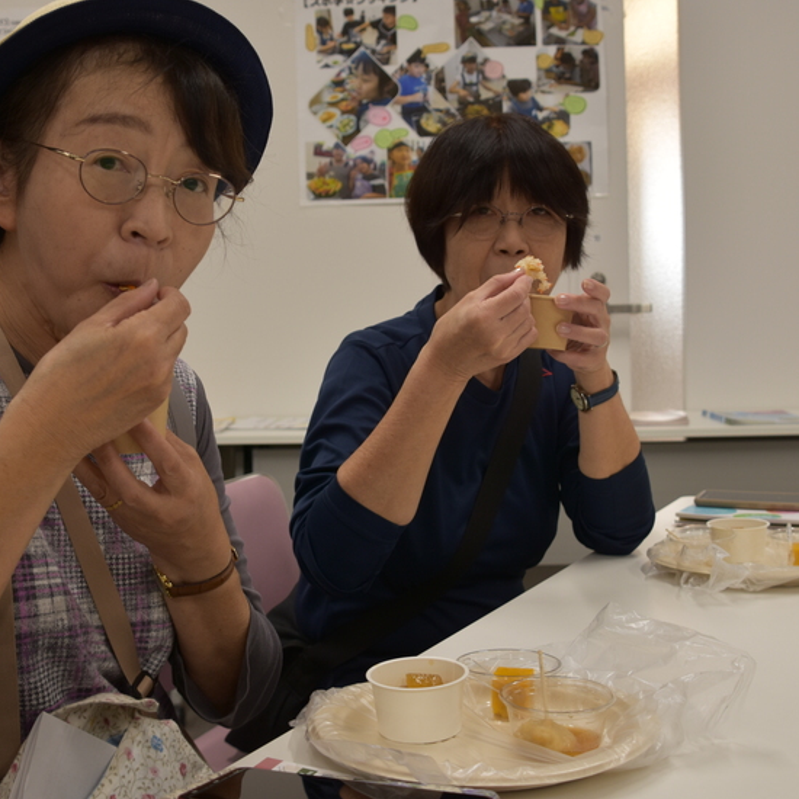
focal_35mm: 47
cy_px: 350
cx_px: 378
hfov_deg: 36.2
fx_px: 1221
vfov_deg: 36.2
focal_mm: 21
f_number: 4.5
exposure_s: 1/80
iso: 200
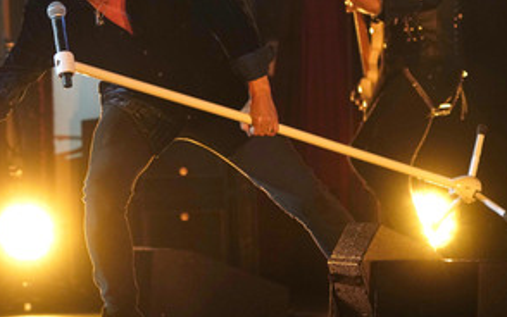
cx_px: 122
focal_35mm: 189
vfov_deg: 6.9
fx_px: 2612
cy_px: 65
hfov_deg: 11.1
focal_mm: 121
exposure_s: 1/320
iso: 1600
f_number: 5.6
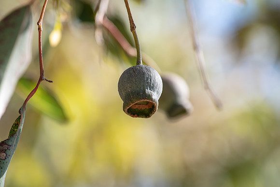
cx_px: 140
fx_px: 3267
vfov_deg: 3.3
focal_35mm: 420
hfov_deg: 4.9
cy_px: 94
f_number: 8
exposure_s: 1/250
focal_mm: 280
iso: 320
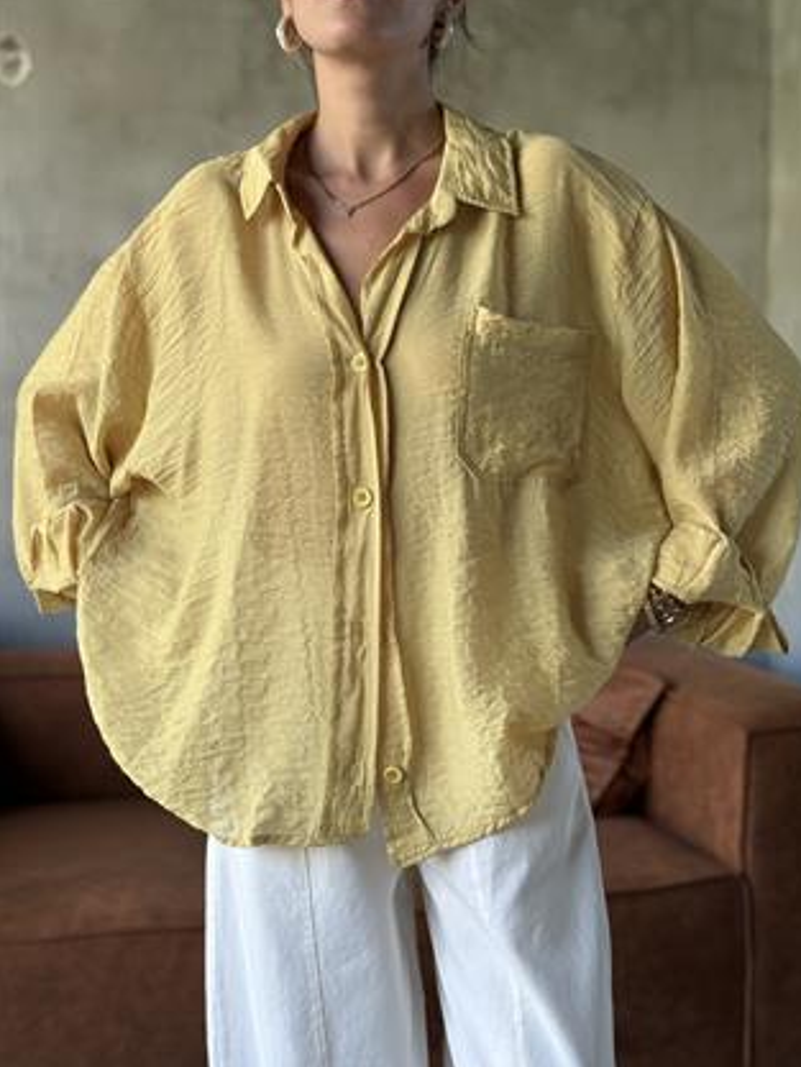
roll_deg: -0.5
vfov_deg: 38.9
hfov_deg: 29.7
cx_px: 407
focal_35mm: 49
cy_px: 532
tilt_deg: -4.1
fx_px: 1511
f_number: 1.78
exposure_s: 1/60
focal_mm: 6.76
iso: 100
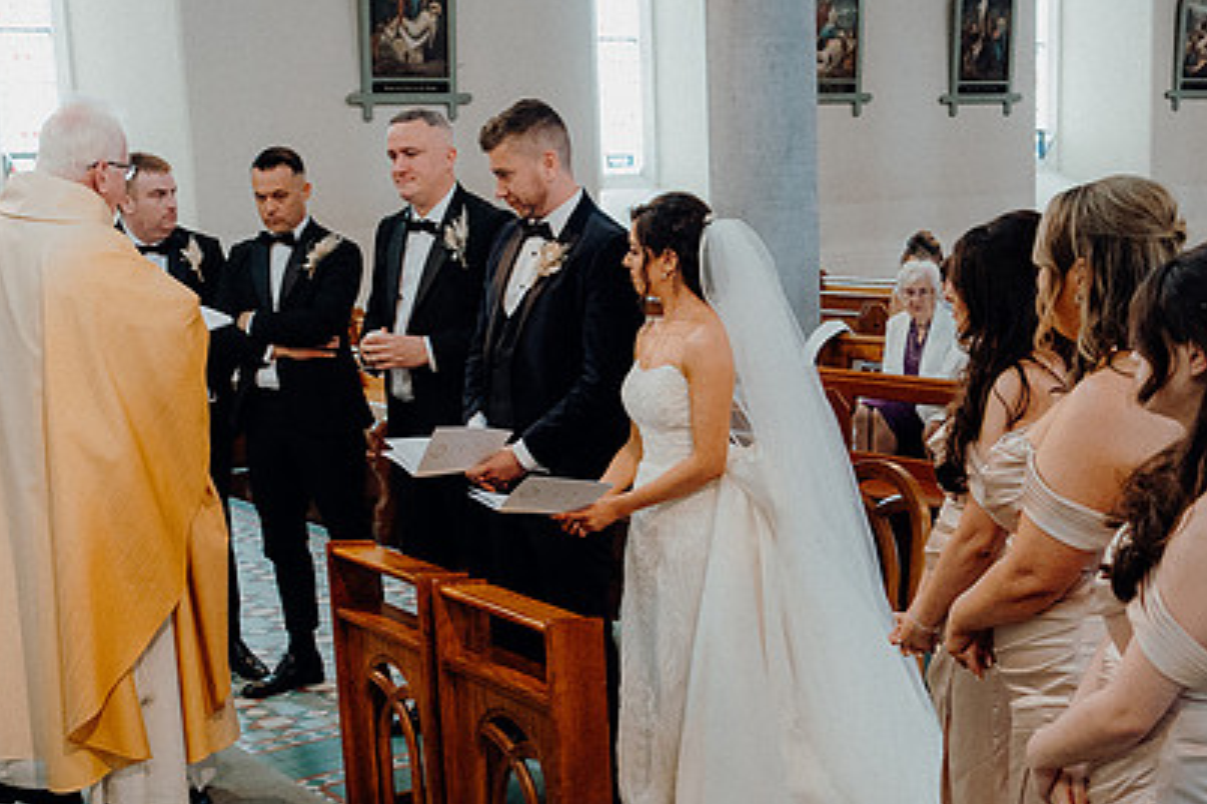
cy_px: 544
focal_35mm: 52
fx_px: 1743
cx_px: 640
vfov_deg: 25.8
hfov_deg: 38.2
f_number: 3.5
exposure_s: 1/160
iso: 2500
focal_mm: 24
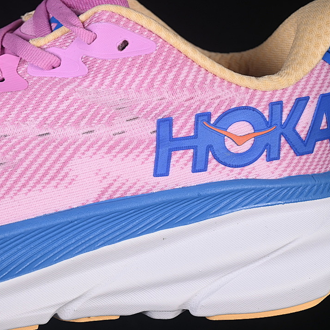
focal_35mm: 96
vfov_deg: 18.1
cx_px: 95
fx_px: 1035
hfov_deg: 18.0
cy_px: 165
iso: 160
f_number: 7.1
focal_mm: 50
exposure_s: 1/80
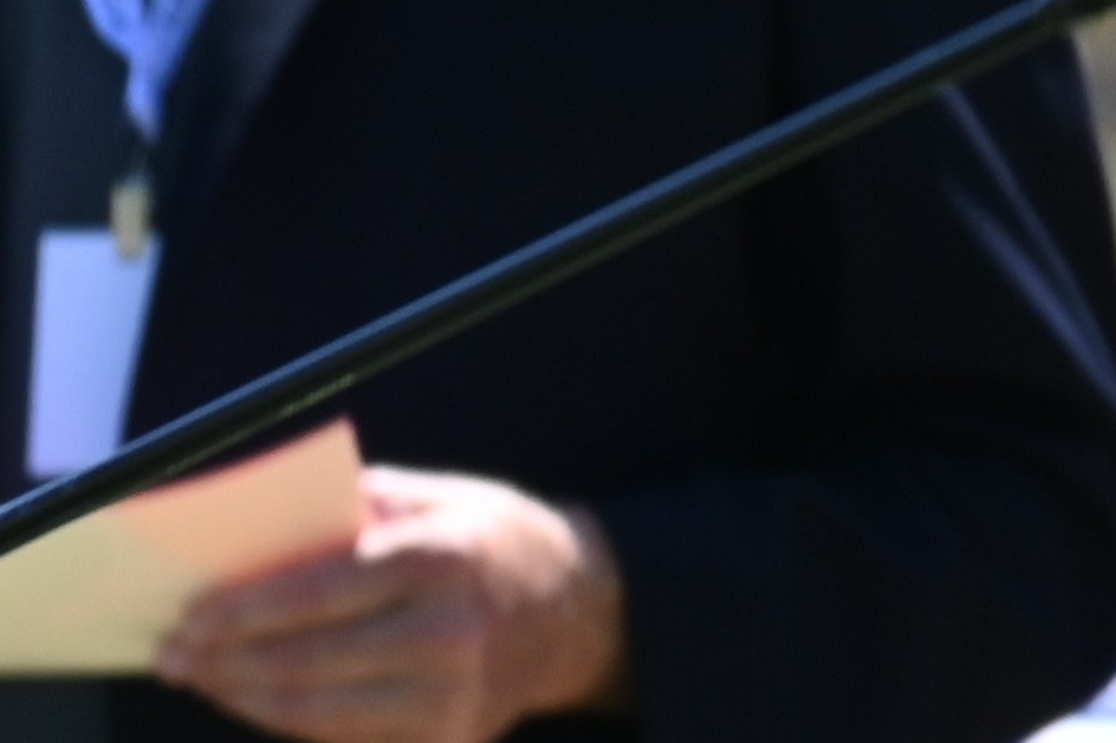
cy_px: 419
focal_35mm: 2212
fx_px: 68555
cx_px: -2020
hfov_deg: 0.9
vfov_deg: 0.6
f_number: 6.3
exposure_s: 1/500
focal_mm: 250
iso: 250
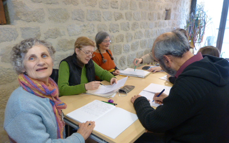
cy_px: 74
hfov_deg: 68.4
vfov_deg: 46.1
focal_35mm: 27
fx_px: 169
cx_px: 115
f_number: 2.8
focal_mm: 4.5
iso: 250
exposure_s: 1/60
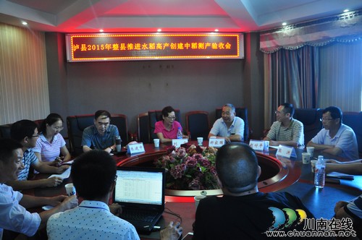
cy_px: 120
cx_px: 181
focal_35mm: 32
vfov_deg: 41.6
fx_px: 316
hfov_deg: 59.6
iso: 900
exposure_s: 1/30
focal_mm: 21
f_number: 3.8
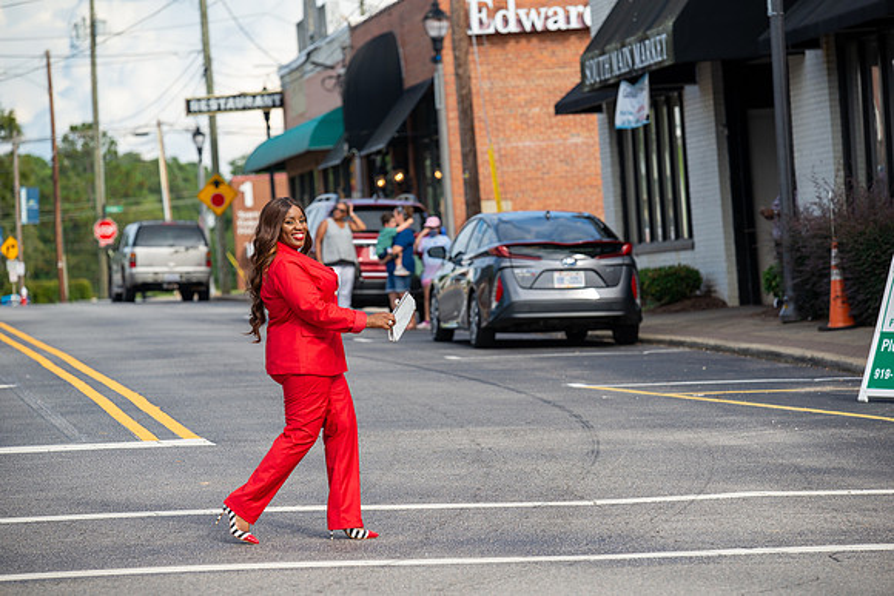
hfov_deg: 13.7
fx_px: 3726
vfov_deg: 9.2
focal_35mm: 150
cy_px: 298
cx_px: 447
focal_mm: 150
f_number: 4.5
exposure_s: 1/1250
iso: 250
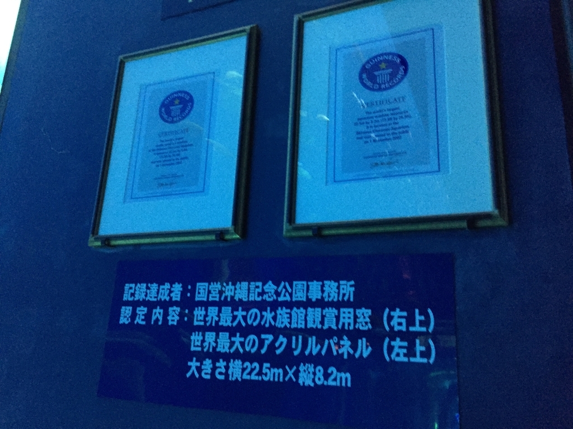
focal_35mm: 29
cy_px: 214
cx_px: 286
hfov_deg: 61.7
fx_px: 480
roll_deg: -1.2
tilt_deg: +15.6
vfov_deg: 48.2
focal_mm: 4.15
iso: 500
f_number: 2.2
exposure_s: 1/15
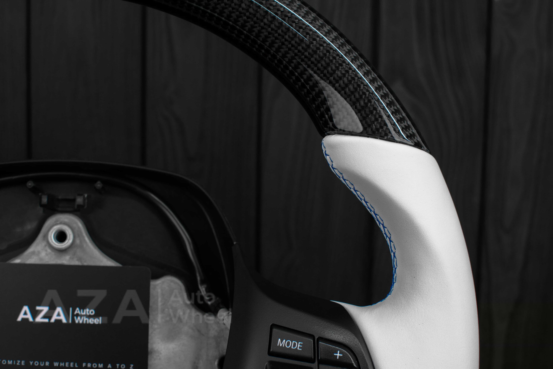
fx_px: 806
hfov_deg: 37.8
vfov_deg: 25.8
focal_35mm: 52
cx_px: 276
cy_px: 184
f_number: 6.3
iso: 500
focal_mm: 35
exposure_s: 1/125
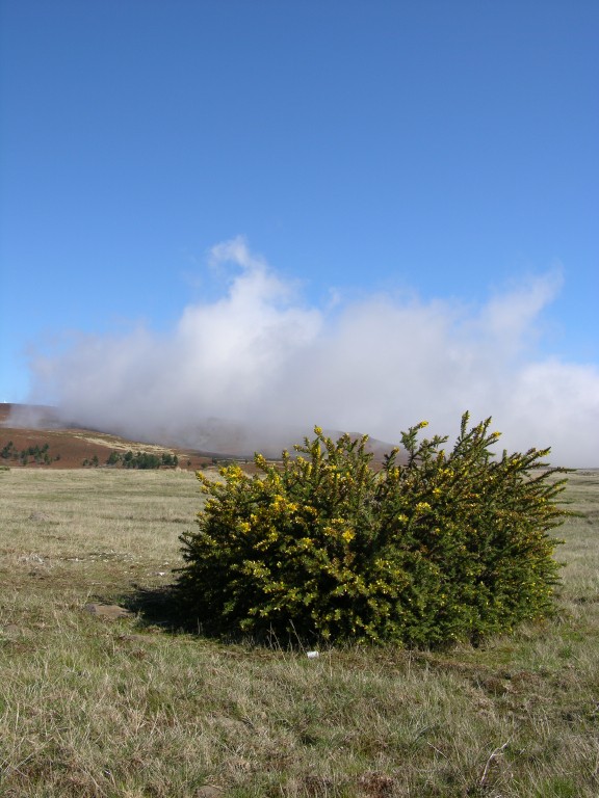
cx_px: 300
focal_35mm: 35
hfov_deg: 40.7
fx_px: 808
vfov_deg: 52.6
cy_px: 399
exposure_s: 1/249
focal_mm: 8.9
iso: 50
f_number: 6.3
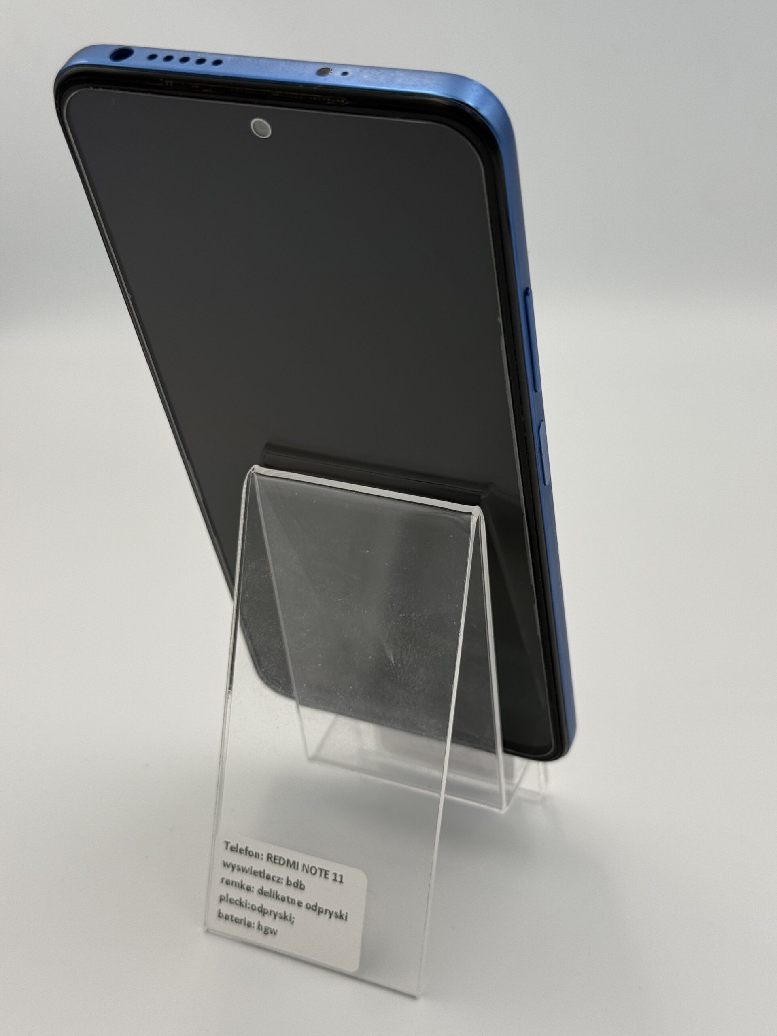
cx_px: 388
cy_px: 518
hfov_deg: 30.3
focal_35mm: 48
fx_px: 1437
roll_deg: -1.7
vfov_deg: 39.7
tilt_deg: -22.3
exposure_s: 1/675
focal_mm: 6.76
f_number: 1.78
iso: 64
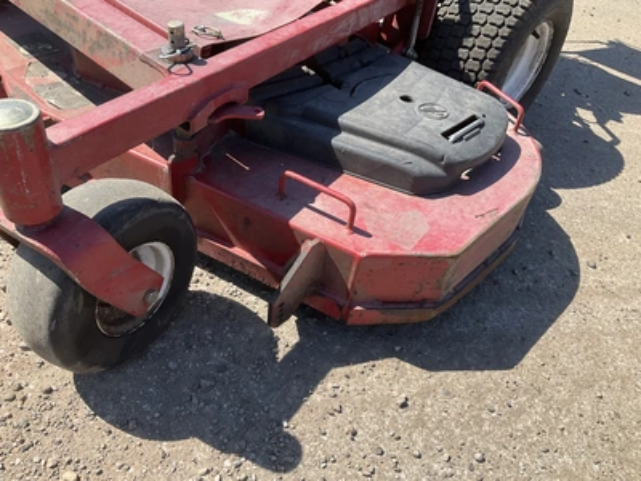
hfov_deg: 61.7
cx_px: 320
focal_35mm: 29
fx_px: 537
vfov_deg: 48.2
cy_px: 240
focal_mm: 3
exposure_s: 1/855
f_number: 1.8
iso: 25
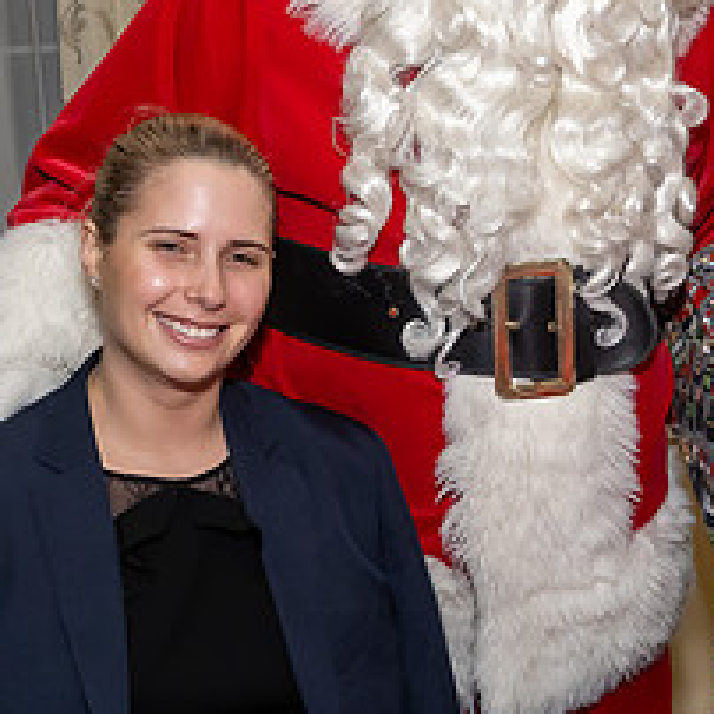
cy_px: 226
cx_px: 601
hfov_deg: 18.8
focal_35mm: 91
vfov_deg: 19.0
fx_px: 2124
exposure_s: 1/250
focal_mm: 20
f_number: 8
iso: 640
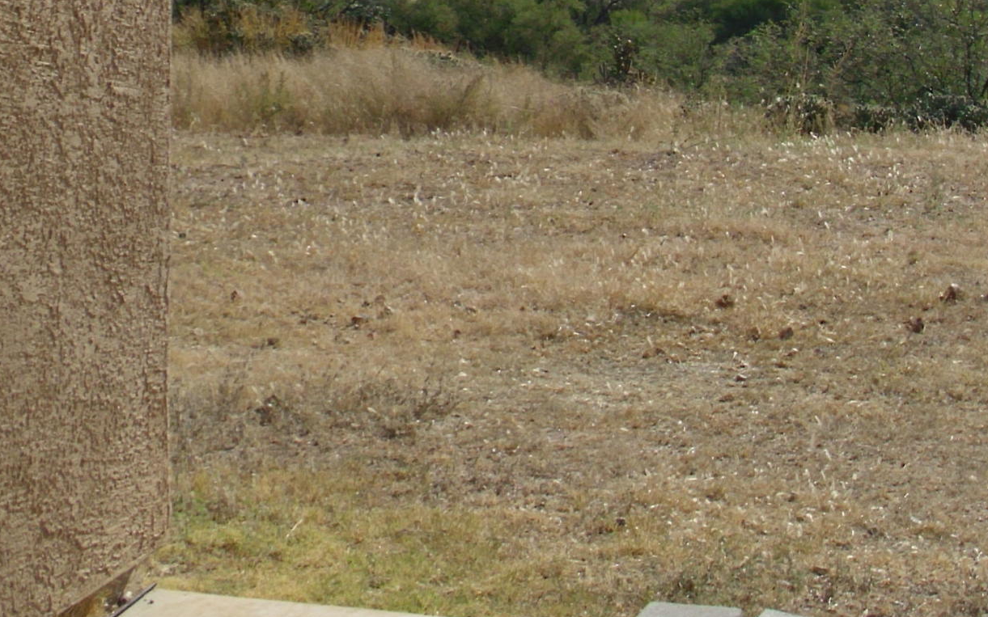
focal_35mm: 99
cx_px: 822
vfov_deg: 12.8
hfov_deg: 20.7
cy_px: -146
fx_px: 2666
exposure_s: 1/181
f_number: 7.3
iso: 50
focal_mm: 6.3
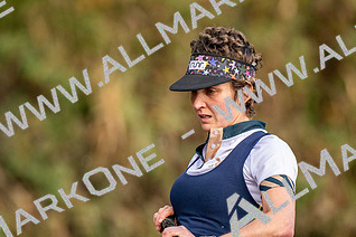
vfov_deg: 1.3
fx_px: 10818
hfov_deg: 1.9
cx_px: 131
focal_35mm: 1094
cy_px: 140
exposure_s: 1/2500
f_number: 4
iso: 1400
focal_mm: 600
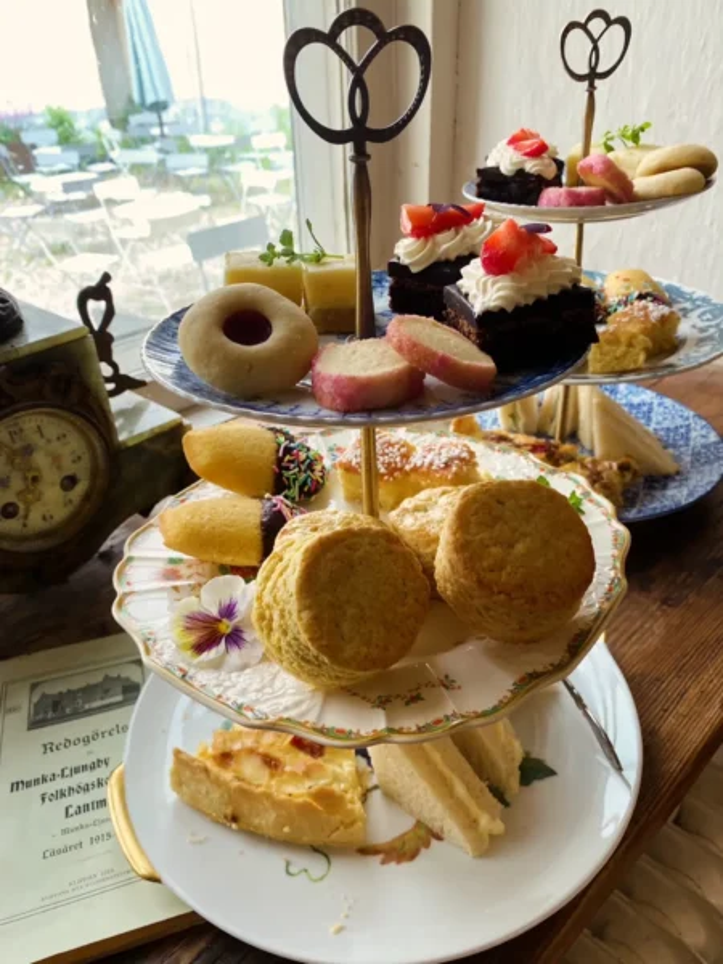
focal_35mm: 26
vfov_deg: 67.3
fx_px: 724
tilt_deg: -31.3
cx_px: 362
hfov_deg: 53.1
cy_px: 482
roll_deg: +1.6
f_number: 1.8
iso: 80
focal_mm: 4.25
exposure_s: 1/100
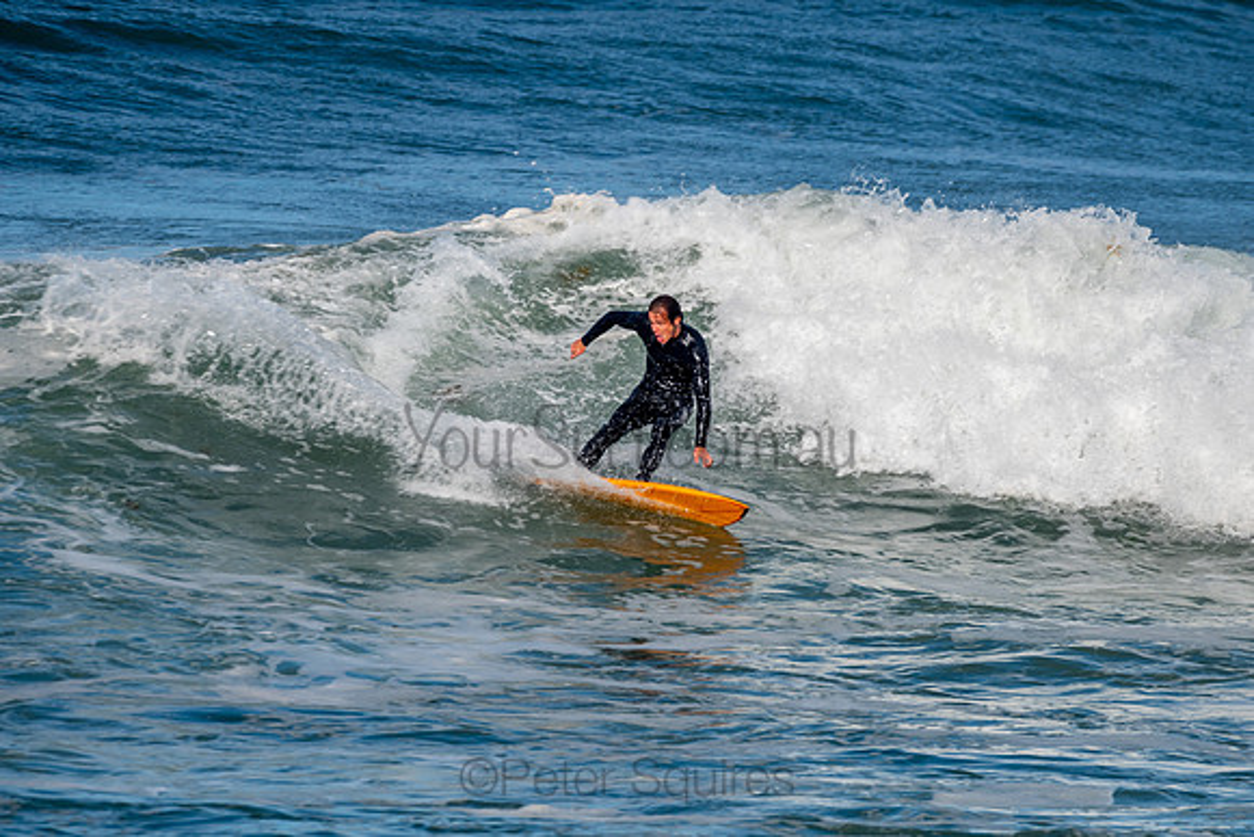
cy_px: 418
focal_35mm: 613
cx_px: 627
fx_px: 21352
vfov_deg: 2.2
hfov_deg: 3.4
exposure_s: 1/320
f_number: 10
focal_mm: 500
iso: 64
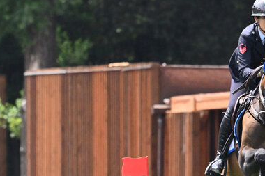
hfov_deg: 2.1
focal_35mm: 998
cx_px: 349
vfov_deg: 1.4
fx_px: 7343
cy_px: 213
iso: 2200
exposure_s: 1/2000
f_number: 8
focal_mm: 370
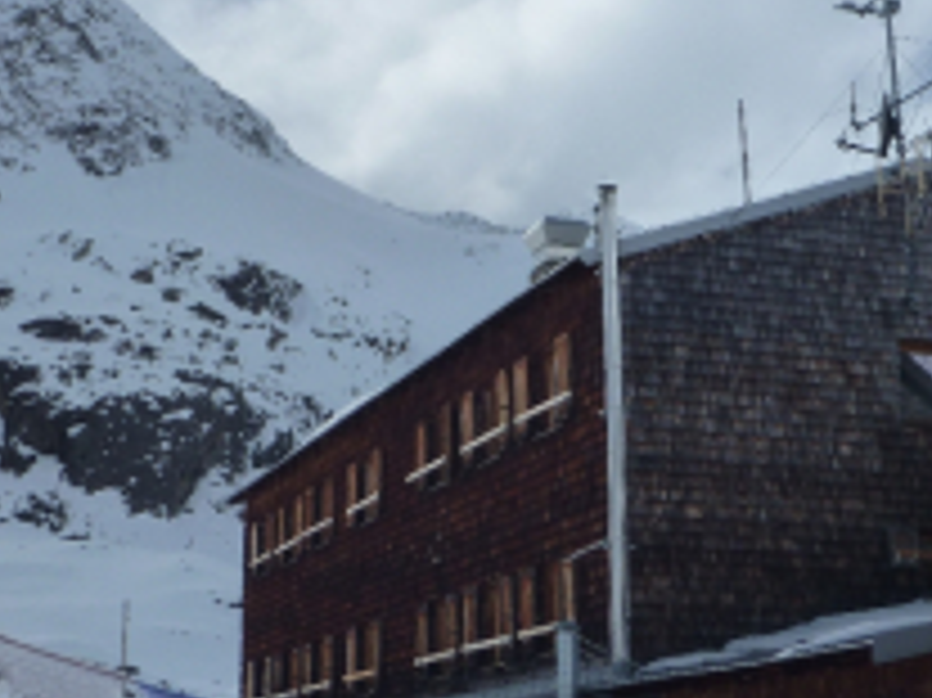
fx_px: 1776
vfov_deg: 22.2
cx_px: 383
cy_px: 261
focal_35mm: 66
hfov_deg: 29.3
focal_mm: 6.8
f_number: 13
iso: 125
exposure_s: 1/200
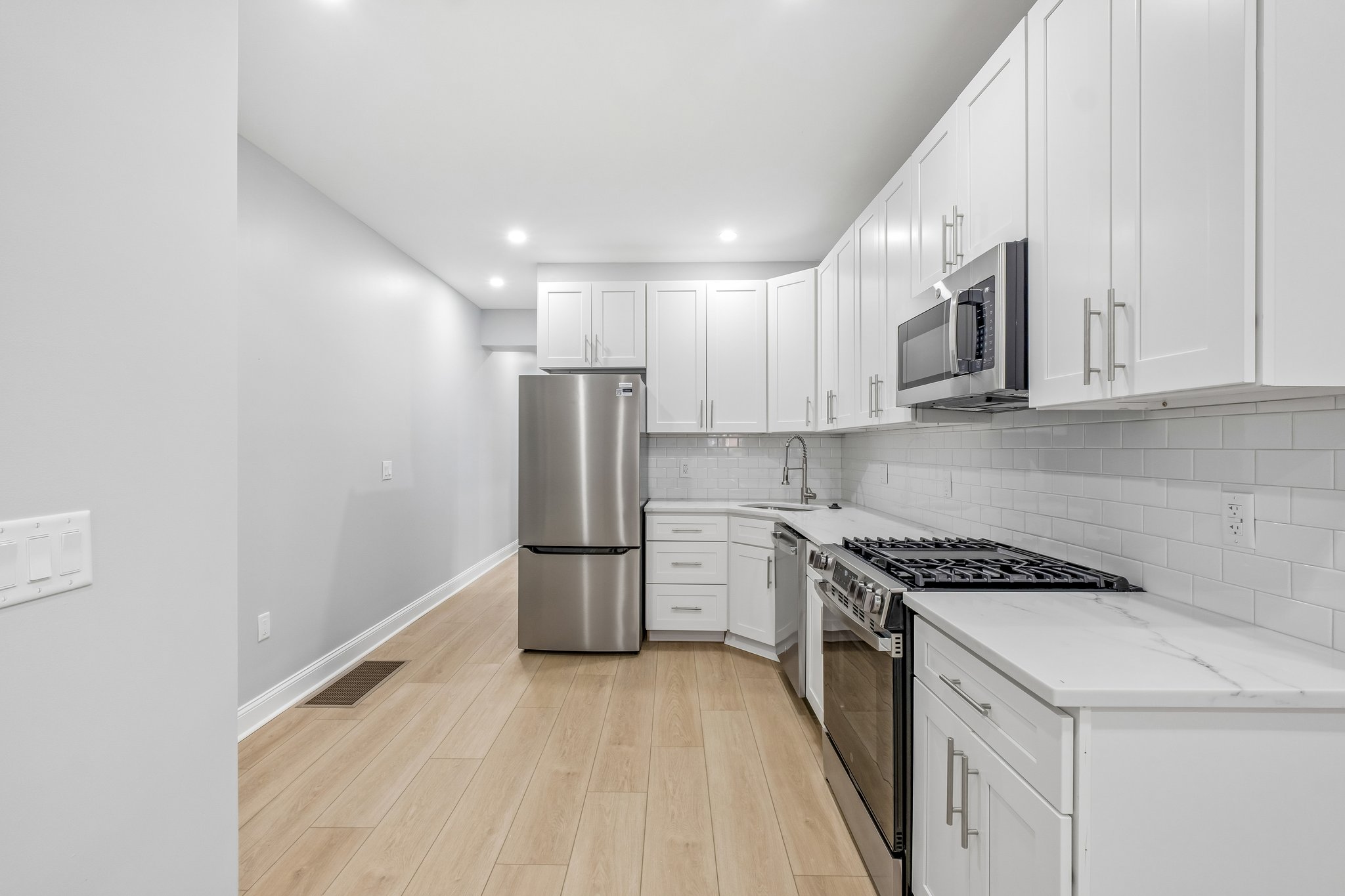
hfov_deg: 100.4
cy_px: 448
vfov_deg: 77.3
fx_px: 560
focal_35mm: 15
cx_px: 672
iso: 250
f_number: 8
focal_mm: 10
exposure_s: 1/5
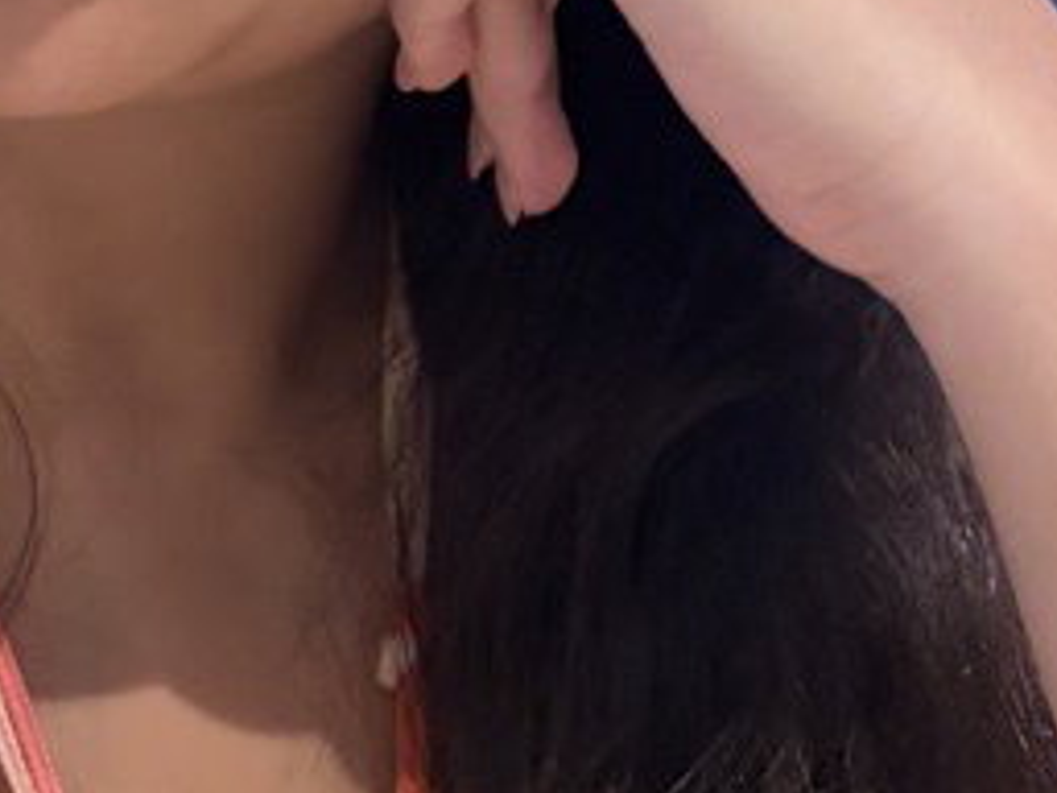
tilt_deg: +3.5
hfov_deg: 16.0
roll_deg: -0.7
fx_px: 3725
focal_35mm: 122
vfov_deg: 10.8
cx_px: 169
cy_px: -946
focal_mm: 5.96
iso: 500
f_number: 1.6
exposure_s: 1/33
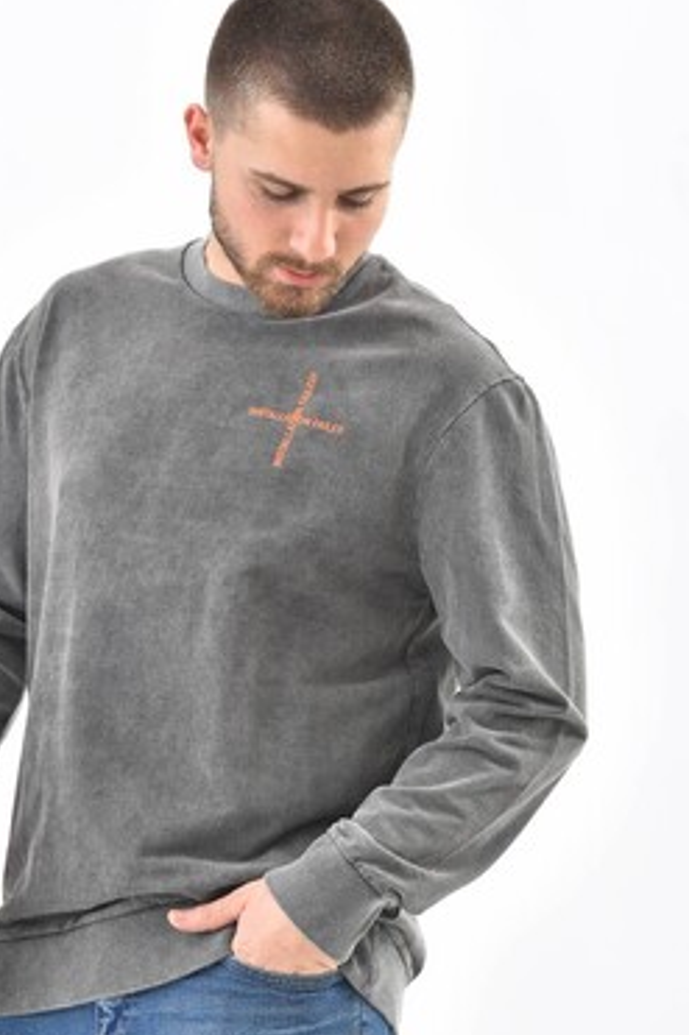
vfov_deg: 12.2
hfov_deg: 8.1
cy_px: 647
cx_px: 349
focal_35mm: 169
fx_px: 4856
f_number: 7.1
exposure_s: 1/160
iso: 100
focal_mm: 116
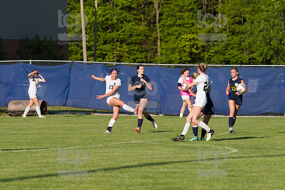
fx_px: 2374
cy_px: 95
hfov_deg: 6.9
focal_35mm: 300
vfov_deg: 4.6
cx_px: 142
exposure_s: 1/1600
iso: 250
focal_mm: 200
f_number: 5.6
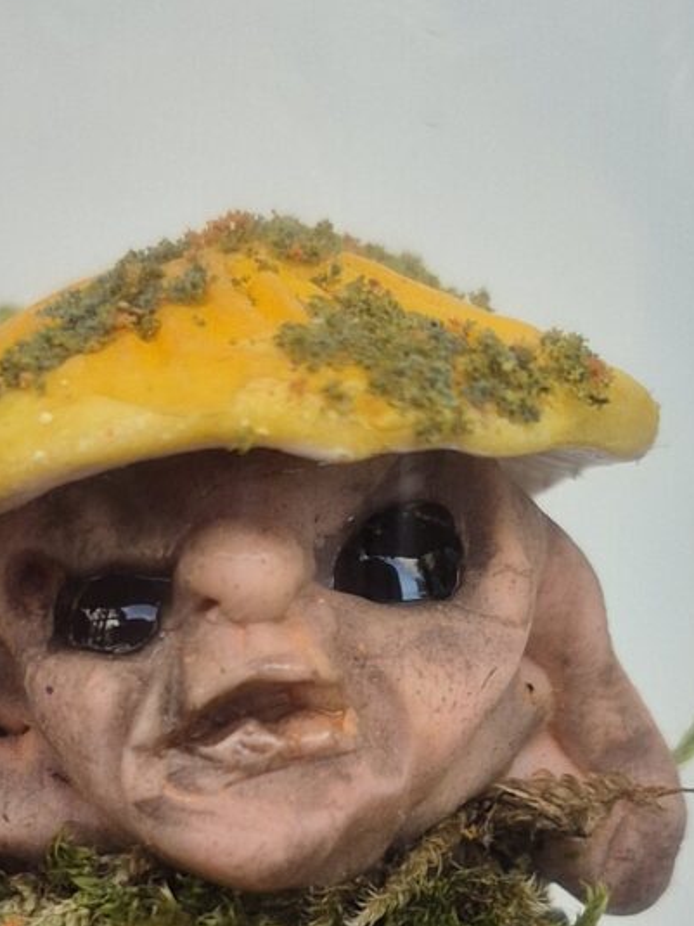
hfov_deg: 13.5
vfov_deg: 17.7
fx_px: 2942
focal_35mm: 110
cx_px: 329
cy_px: 803
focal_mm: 5.4
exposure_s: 1/180
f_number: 1.8
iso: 40
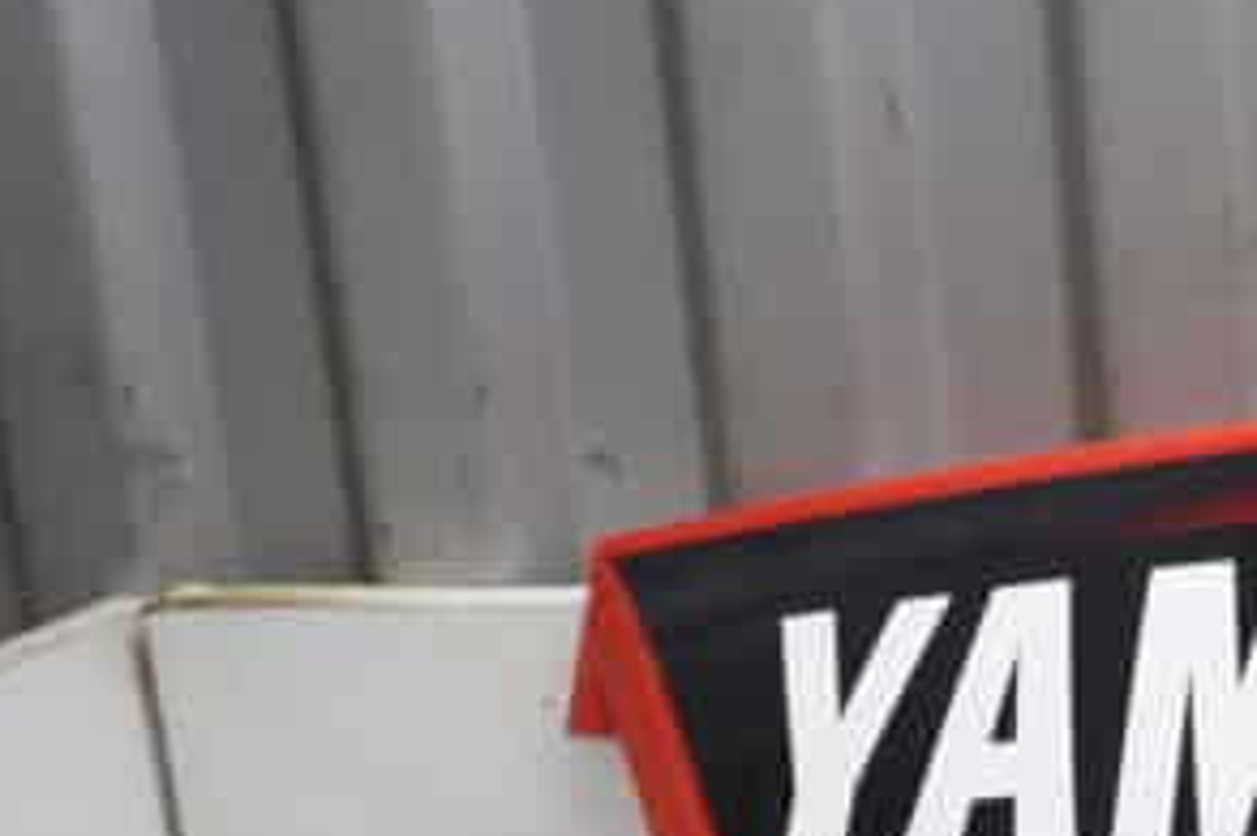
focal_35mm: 105
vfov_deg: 12.2
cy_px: 1370
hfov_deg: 17.9
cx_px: 1737
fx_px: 3664
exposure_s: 1/60
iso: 250
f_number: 5
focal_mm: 20
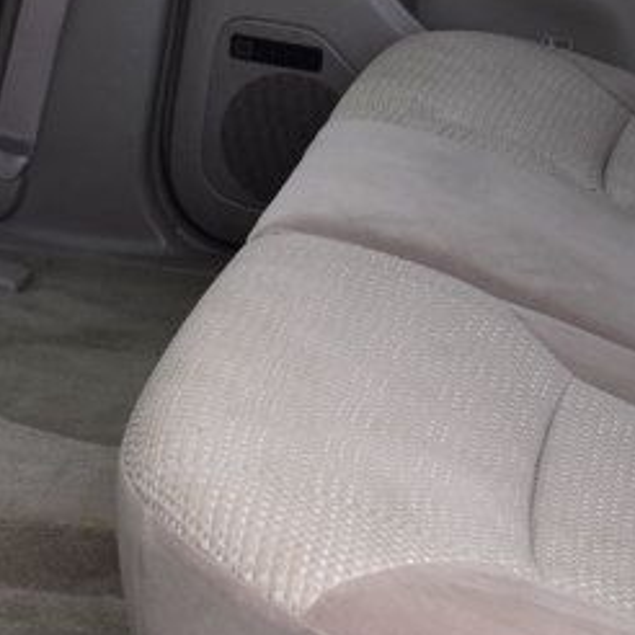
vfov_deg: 14.3
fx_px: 2527
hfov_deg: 14.3
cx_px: 493
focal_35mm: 122
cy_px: 227
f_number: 7.1
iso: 400
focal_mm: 23
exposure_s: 1/40
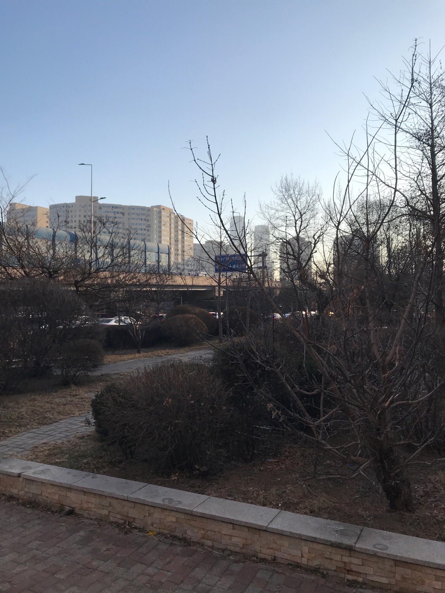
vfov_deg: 63.4
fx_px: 480
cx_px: 222
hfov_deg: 49.7
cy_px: 296
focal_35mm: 28
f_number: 1.8
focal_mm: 3.99
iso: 20
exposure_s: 1/2179
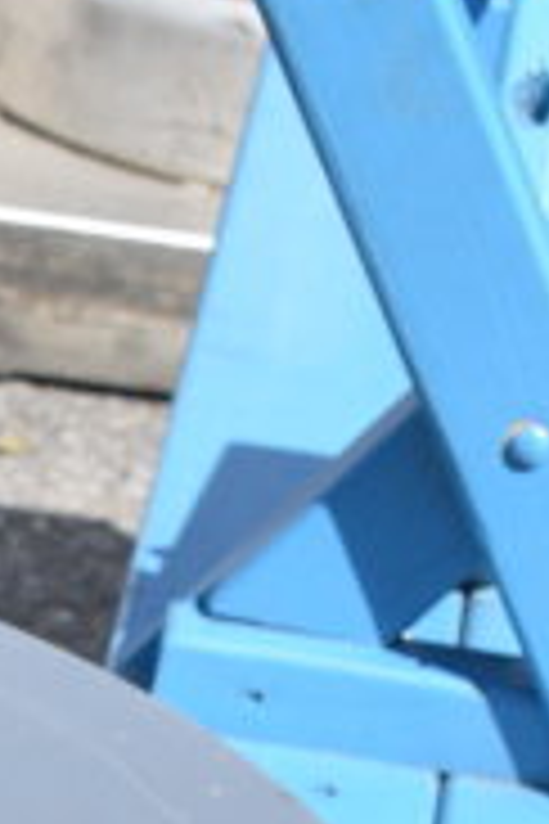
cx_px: -806
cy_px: 1884
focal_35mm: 232
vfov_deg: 8.2
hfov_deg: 5.7
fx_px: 5318
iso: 200
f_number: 8
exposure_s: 1/250
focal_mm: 31
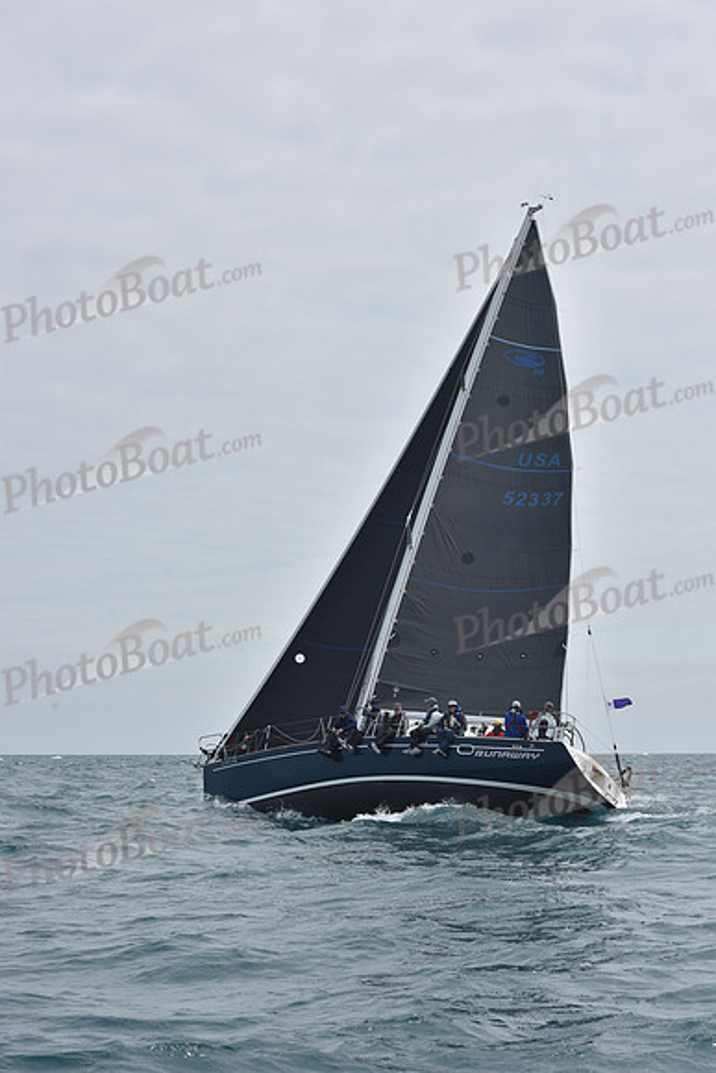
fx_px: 2087
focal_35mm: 70
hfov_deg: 19.5
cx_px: 358
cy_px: 536
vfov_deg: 28.8
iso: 250
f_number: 11
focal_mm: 70
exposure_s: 1/800
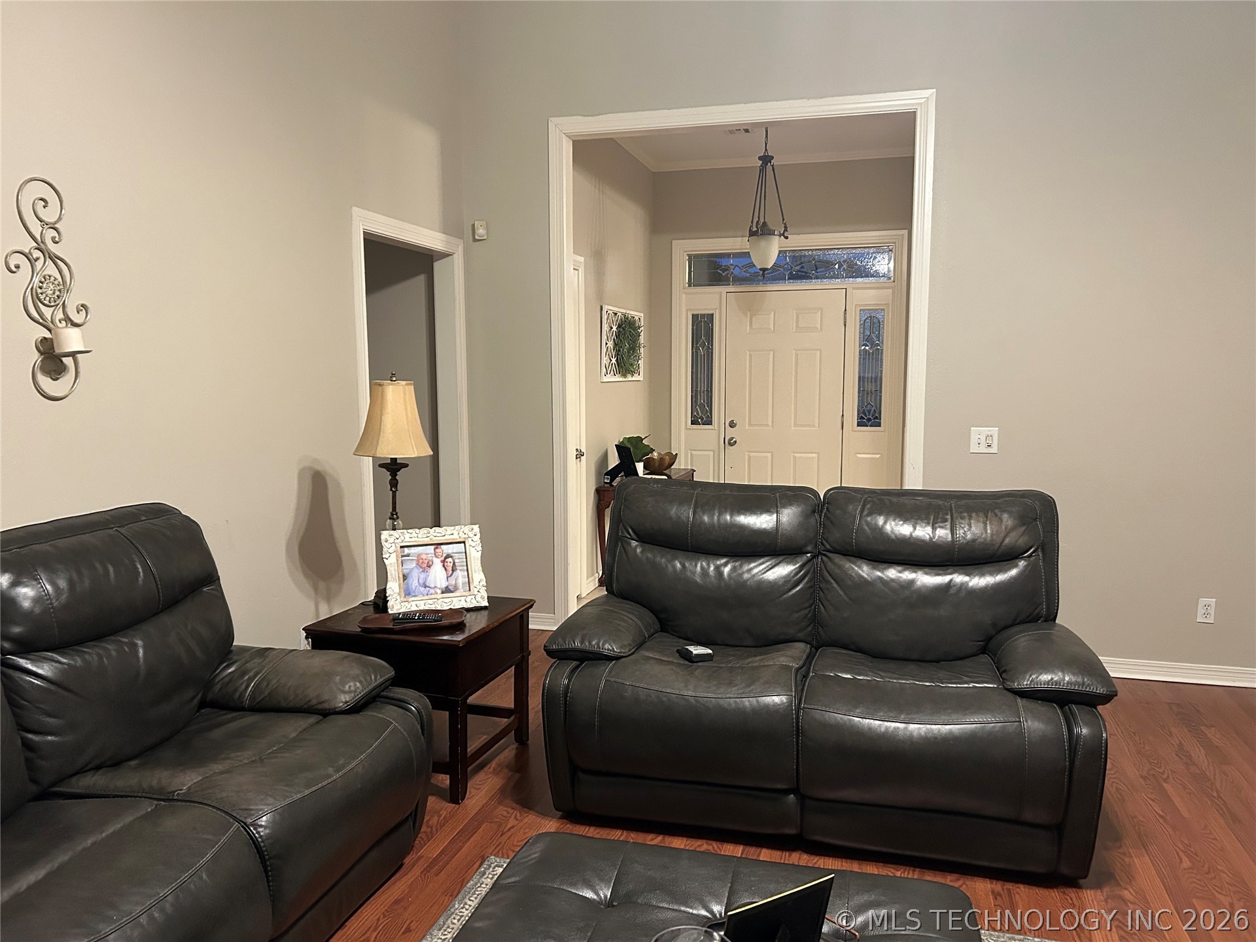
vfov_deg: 53.1
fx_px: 943
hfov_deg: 67.3
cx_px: 628
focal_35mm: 26
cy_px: 471
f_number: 1.5
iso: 500
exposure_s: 1/40
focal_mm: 5.7
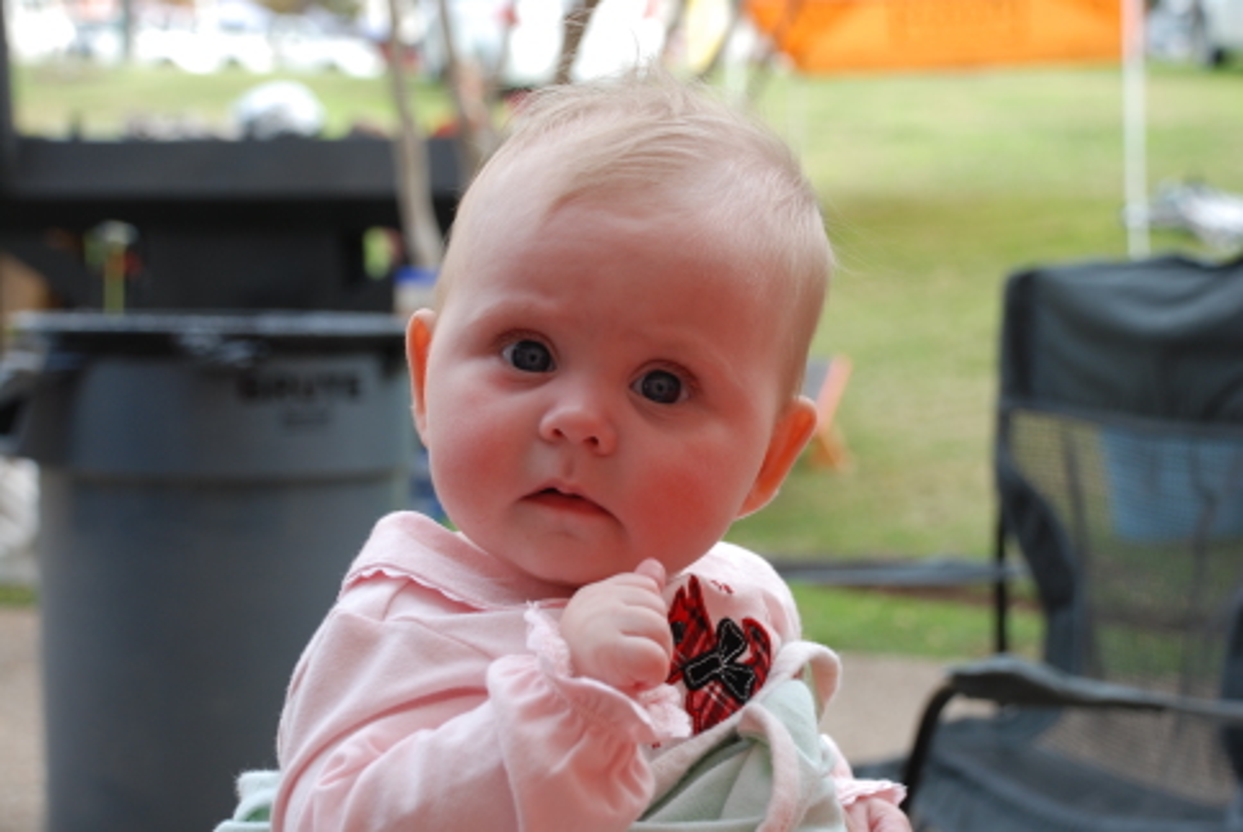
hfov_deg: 27.0
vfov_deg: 18.2
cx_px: 622
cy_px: 416
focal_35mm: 75
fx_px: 2593
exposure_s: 1/125
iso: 200
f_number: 5.6
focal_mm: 50
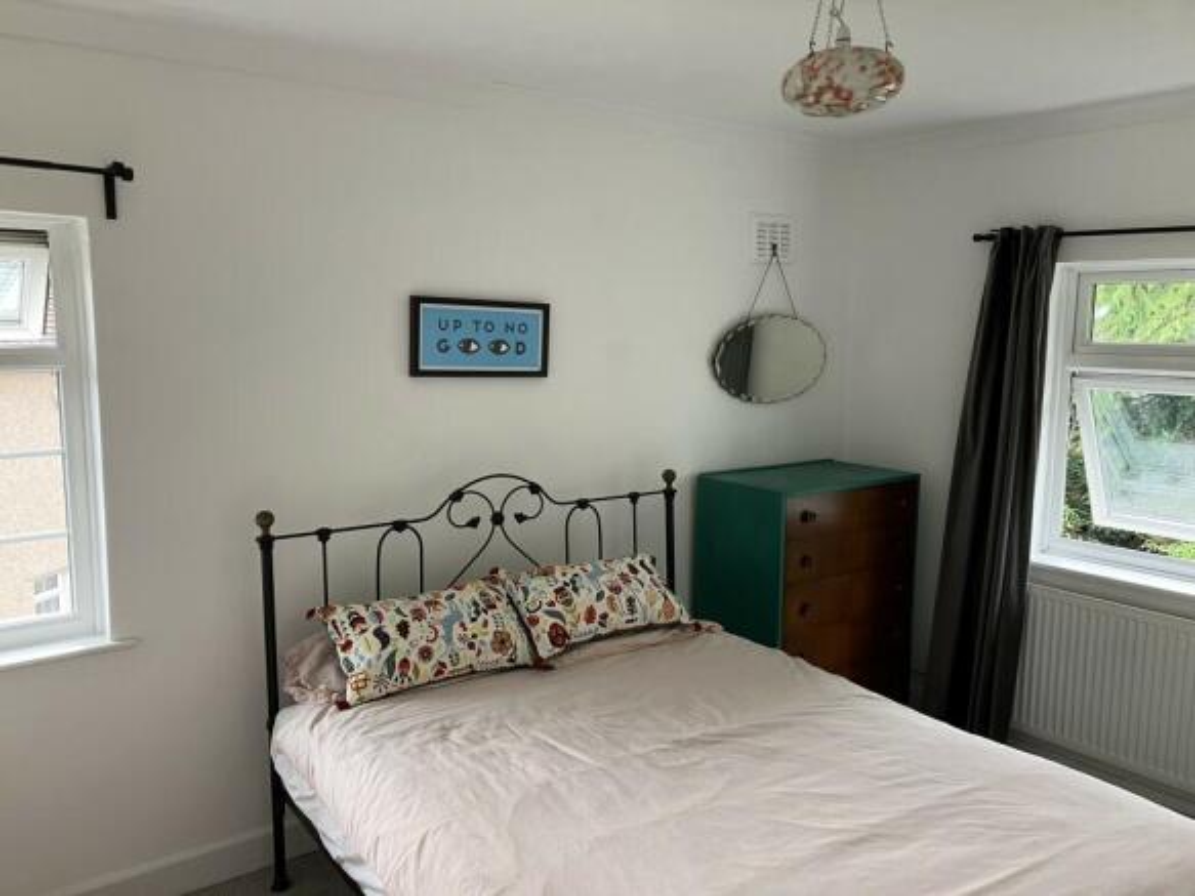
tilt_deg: -7.6
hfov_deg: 63.5
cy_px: 448
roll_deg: -1.5
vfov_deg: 49.7
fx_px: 966
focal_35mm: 28
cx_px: 598
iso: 80
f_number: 1.8
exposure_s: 1/78
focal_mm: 3.99
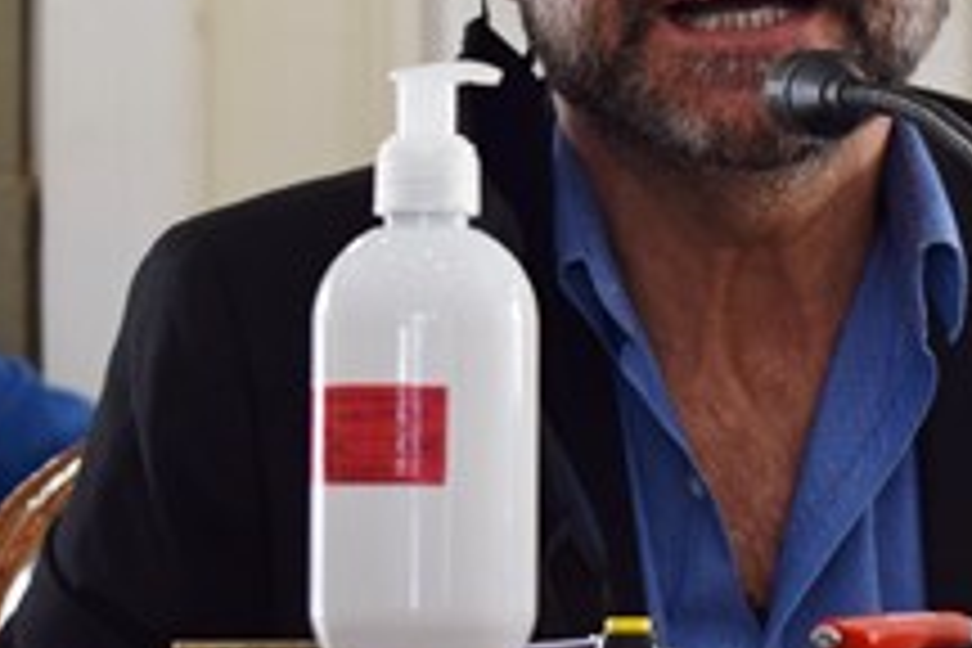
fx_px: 6193
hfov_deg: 8.9
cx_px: 1062
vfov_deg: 6.0
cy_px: 176
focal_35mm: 229
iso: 400
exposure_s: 1/80
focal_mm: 55
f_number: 5.6
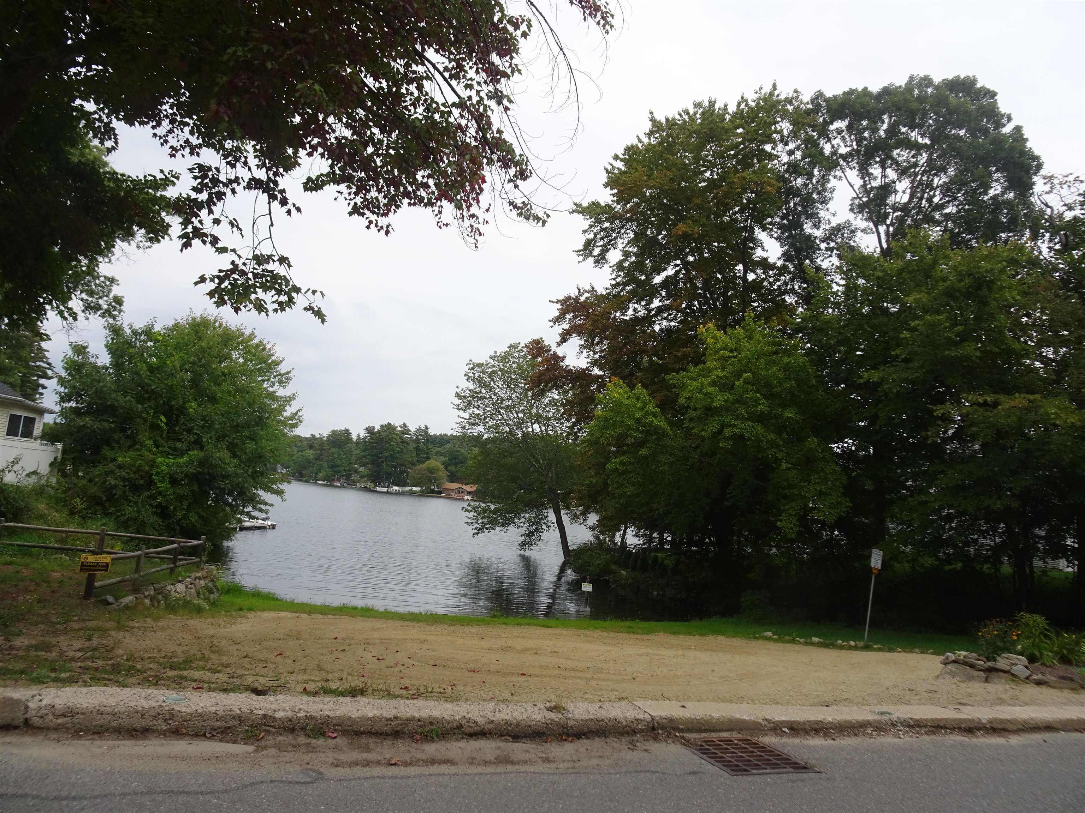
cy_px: 406
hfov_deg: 71.6
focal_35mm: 24
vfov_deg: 56.8
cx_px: 542
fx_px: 752
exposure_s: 1/640
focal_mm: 4.1
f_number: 3.5
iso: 80
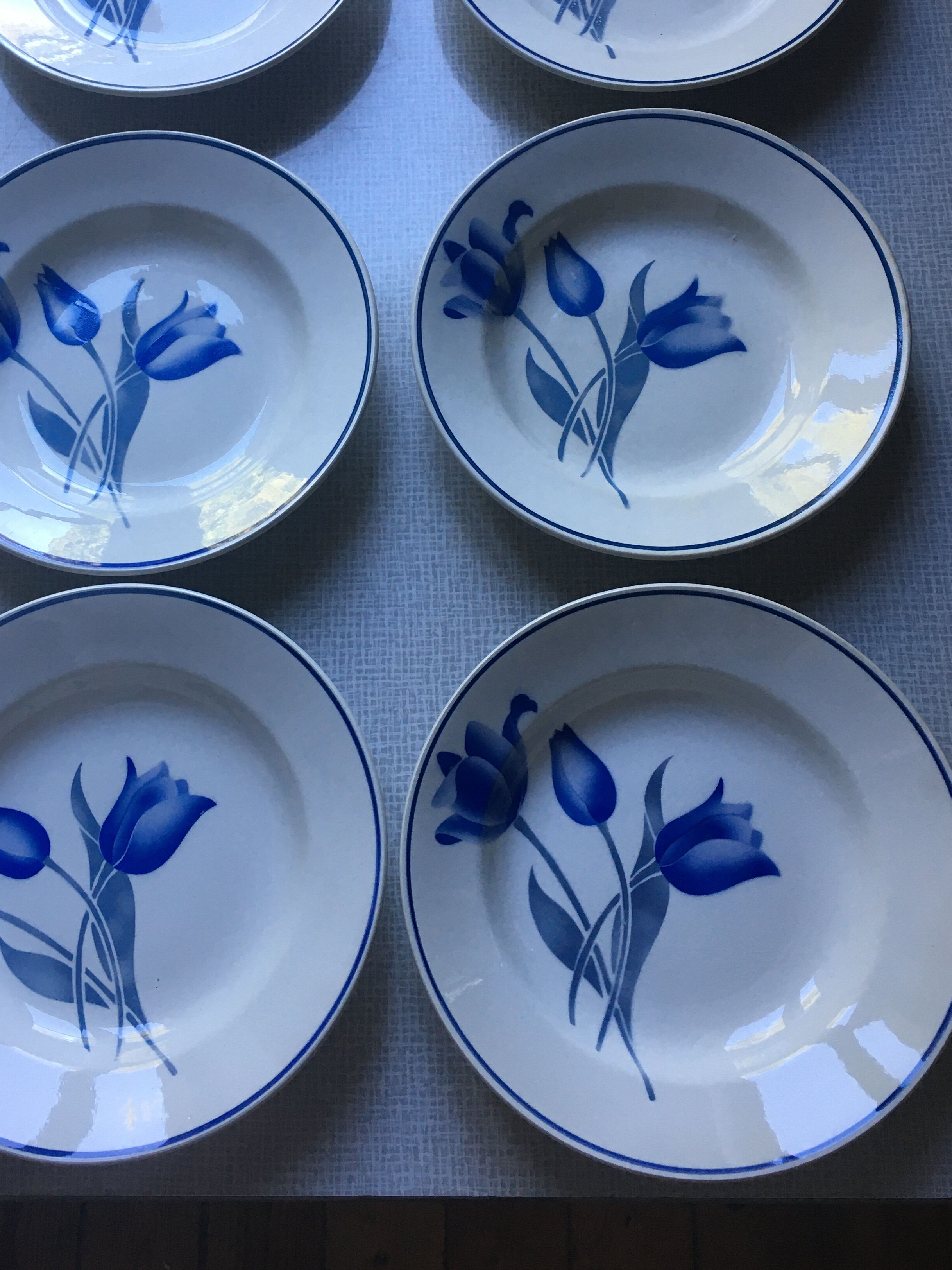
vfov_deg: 51.0
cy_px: 505
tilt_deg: -70.9
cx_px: 421
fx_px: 1320
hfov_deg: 39.6
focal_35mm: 36
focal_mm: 4.15
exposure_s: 1/33
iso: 40
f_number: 2.2
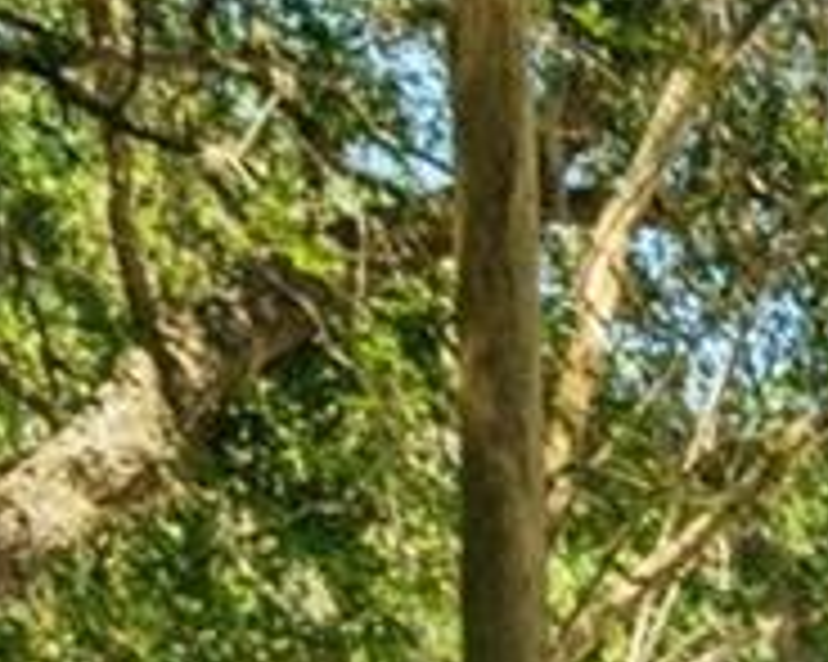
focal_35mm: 188
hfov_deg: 8.5
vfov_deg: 7.4
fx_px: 4605
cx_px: 2556
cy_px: 1873
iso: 320
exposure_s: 1/250
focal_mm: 23
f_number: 8
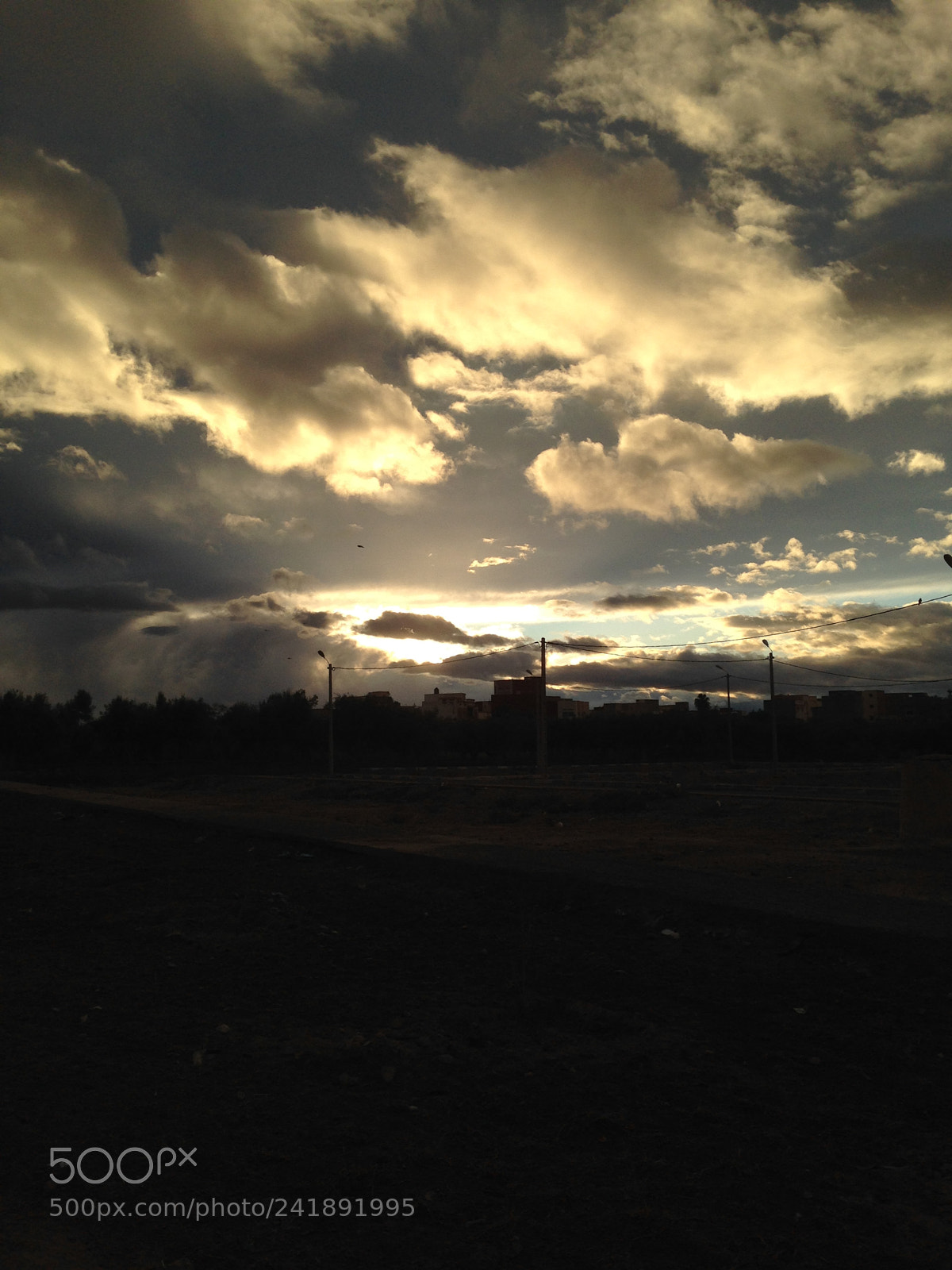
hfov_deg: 42.9
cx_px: 476
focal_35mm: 33
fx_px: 1210
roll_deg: +1.0
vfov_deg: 55.4
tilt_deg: +8.3
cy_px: 635
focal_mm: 4.12
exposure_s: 1/1595
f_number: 2.4
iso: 50
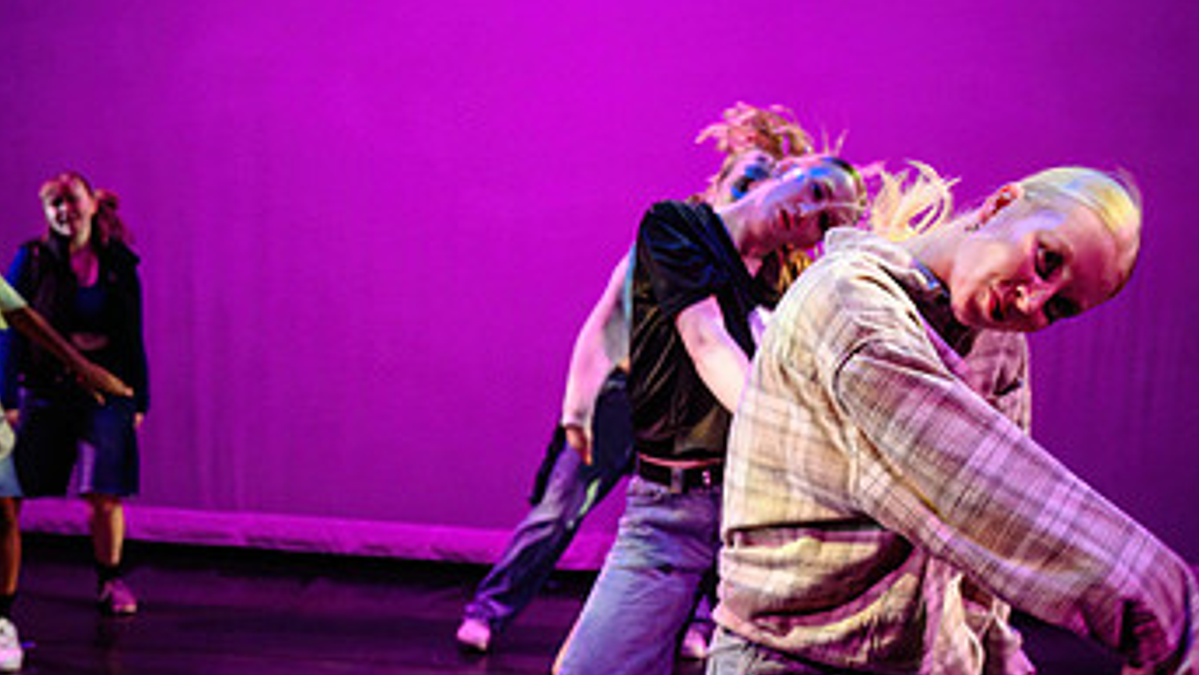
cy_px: 463
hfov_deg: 41.1
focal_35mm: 50
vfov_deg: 23.8
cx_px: 476
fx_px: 1590
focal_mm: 24
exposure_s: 1/300
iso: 2000
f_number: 2.8
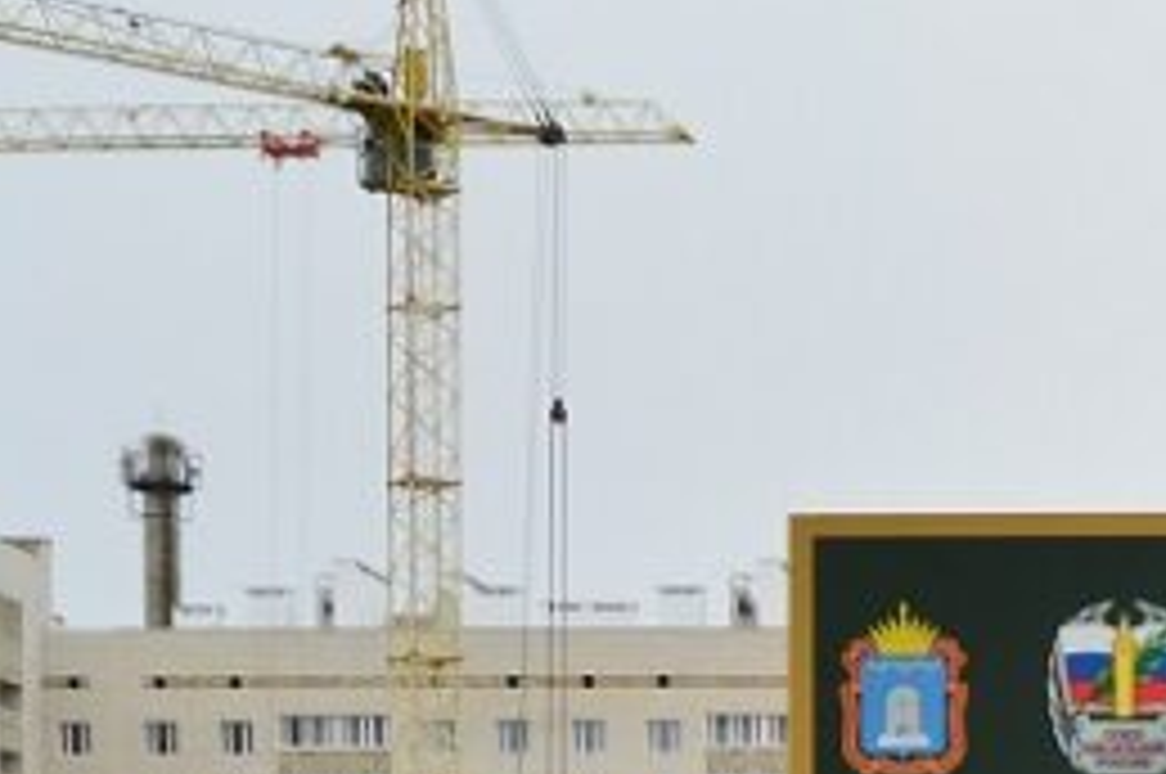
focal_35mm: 125
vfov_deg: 10.0
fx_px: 4043
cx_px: 1904
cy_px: 1622
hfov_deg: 14.9
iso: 280
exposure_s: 1/250
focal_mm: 18
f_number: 10
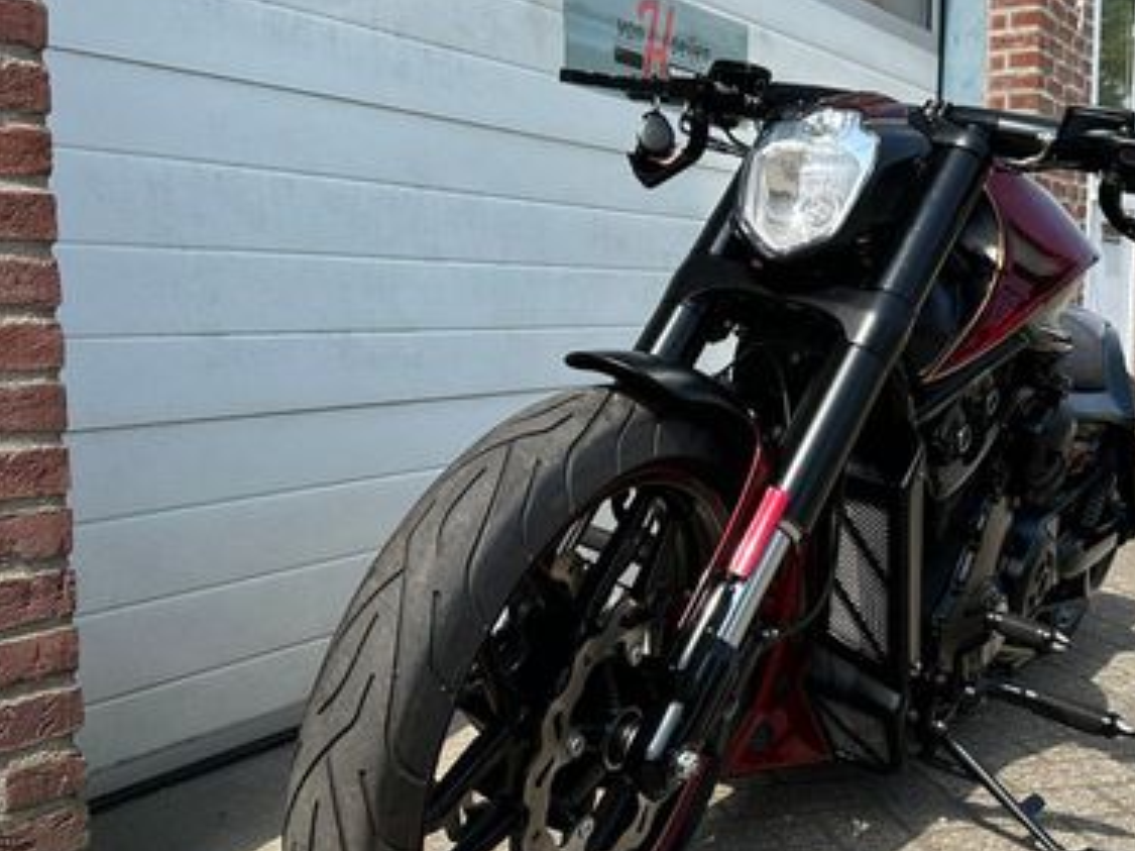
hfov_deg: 45.4
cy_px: 448
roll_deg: +0.6
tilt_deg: -6.5
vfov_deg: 35.1
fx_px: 1344
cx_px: 714
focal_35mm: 41
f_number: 1.78
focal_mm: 6.86
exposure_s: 1/2882
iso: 80
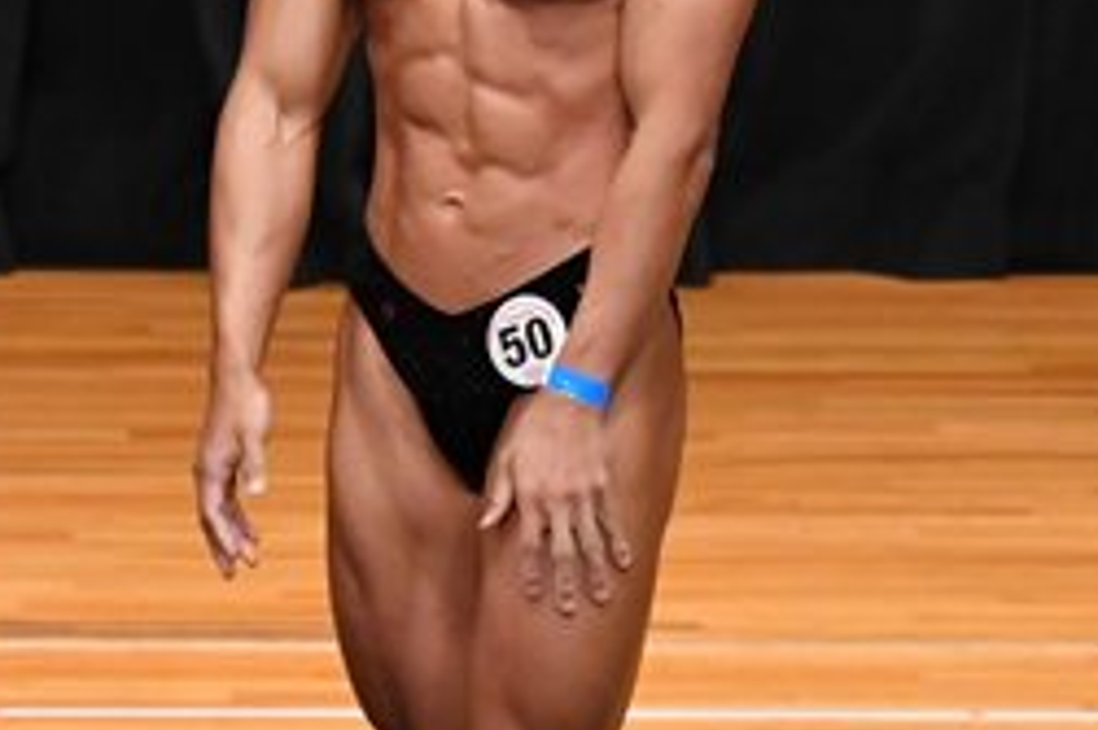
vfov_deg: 1.7
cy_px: 297
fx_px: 23987
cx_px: 444
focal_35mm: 787
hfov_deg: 2.6
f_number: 5.6
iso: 4000
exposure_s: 1/400
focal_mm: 170
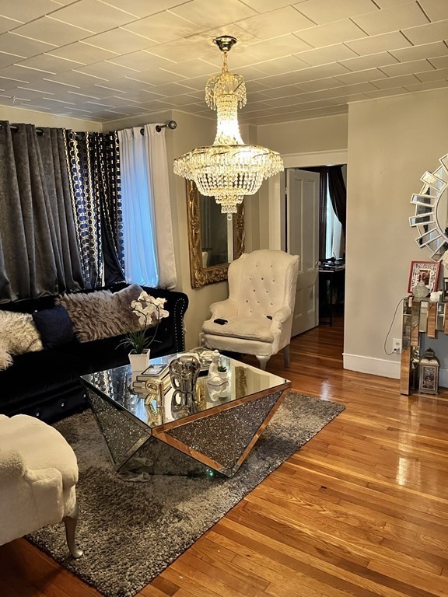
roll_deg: +1.6
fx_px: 449
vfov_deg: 67.3
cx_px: 224
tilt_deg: -11.7
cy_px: 298
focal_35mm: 26
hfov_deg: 53.1
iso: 400
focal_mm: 5.1
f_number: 1.6
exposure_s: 1/60
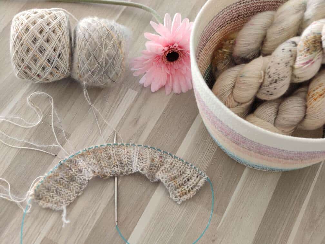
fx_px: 385
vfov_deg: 35.1
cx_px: 162
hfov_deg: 45.8
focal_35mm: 41
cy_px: 122
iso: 211
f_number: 2
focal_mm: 8.16
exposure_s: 1/100
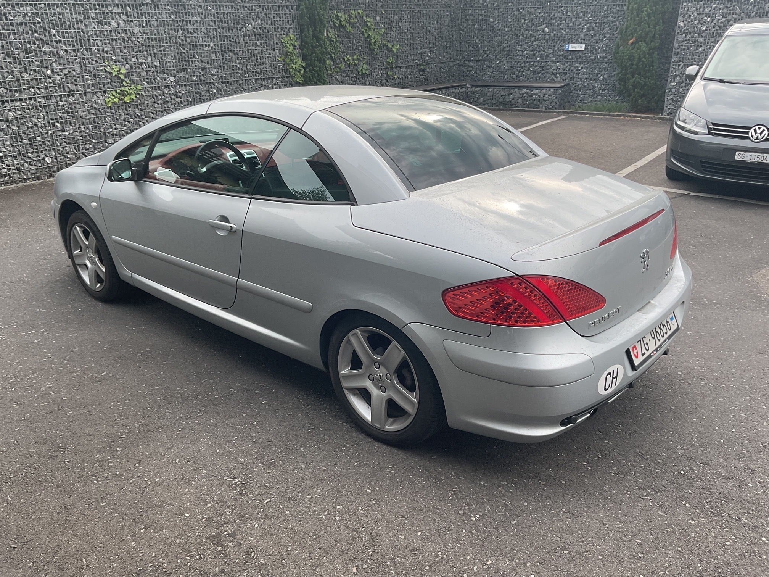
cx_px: 384
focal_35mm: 29
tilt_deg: -20.9
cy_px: 288
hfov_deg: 61.7
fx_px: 644
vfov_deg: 48.2
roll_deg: +1.7
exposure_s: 1/428
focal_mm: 3
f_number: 1.8
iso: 16
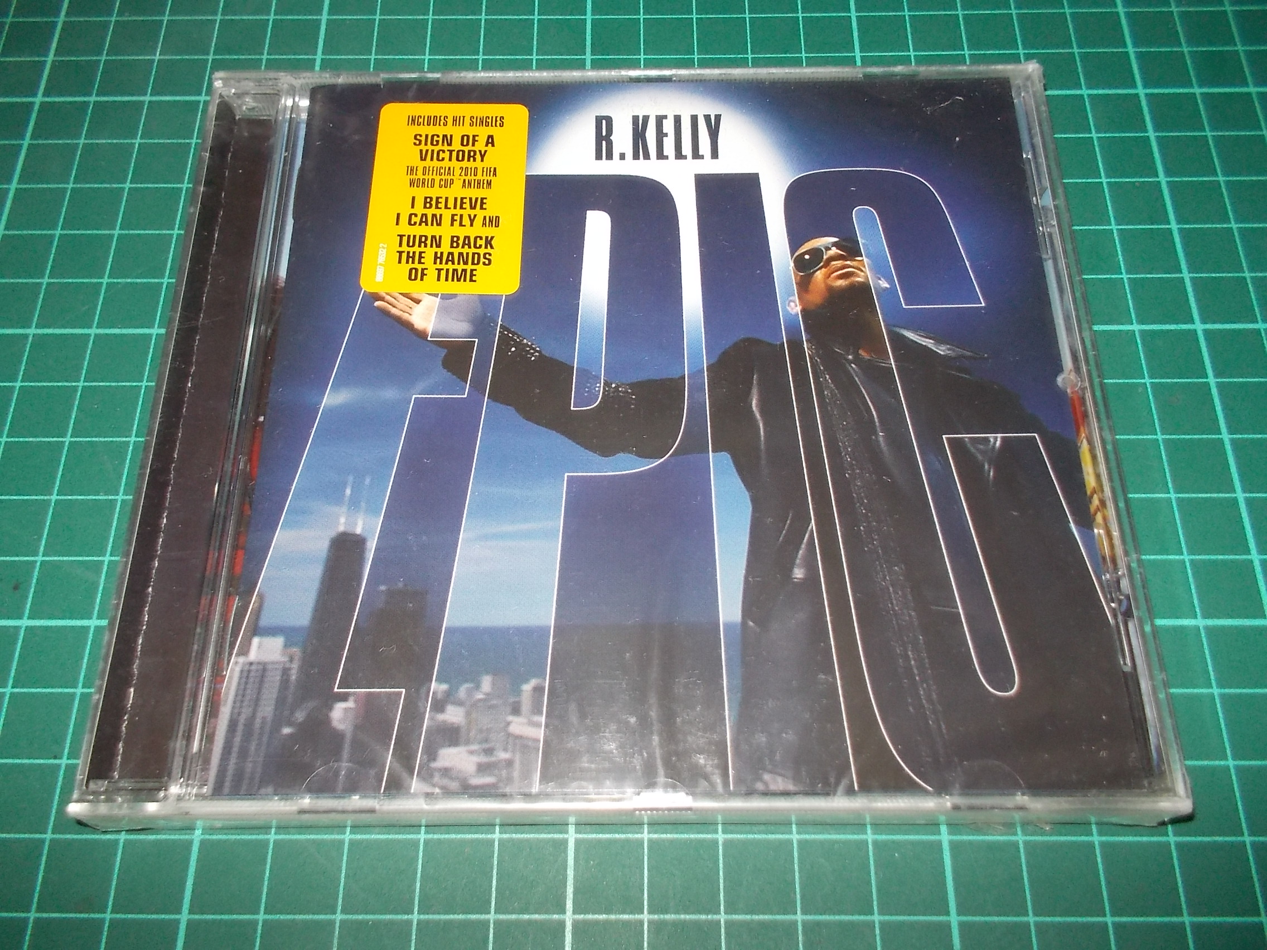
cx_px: 634
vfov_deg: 48.2
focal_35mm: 29
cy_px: 475
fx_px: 1061
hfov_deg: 61.7
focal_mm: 4.1
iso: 200
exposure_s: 1/30
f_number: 3.3
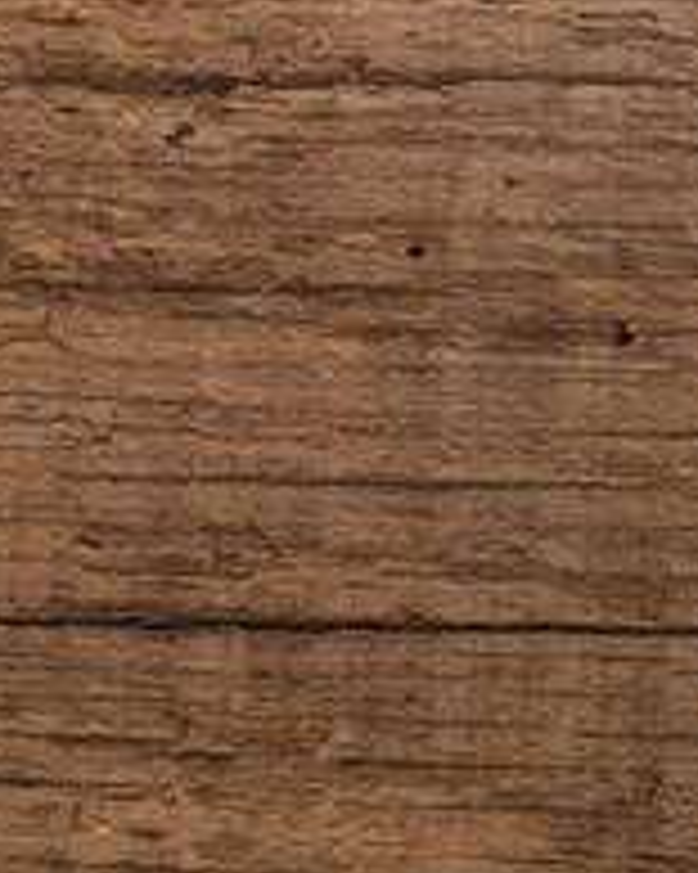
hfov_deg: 3.8
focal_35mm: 403
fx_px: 10415
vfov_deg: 4.8
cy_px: 1228
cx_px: -820
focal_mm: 50
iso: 200
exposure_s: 2.5
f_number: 11
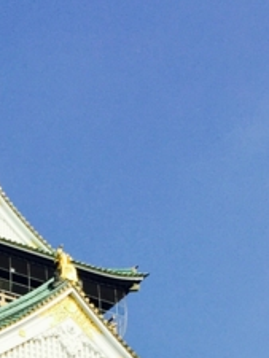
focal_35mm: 132
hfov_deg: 11.1
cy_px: 522
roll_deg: +1.0
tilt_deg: +23.5
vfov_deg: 14.1
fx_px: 1366
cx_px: -19
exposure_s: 1/2825
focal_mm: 4.15
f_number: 2.2
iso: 32
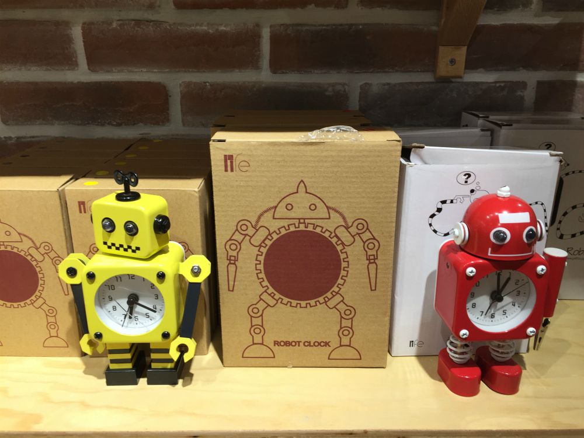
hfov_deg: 61.7
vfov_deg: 48.2
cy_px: 219
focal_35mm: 29
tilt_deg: -18.7
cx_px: 292
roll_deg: -0.1
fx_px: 489
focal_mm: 4.15
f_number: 2.2
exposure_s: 1/50
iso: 32
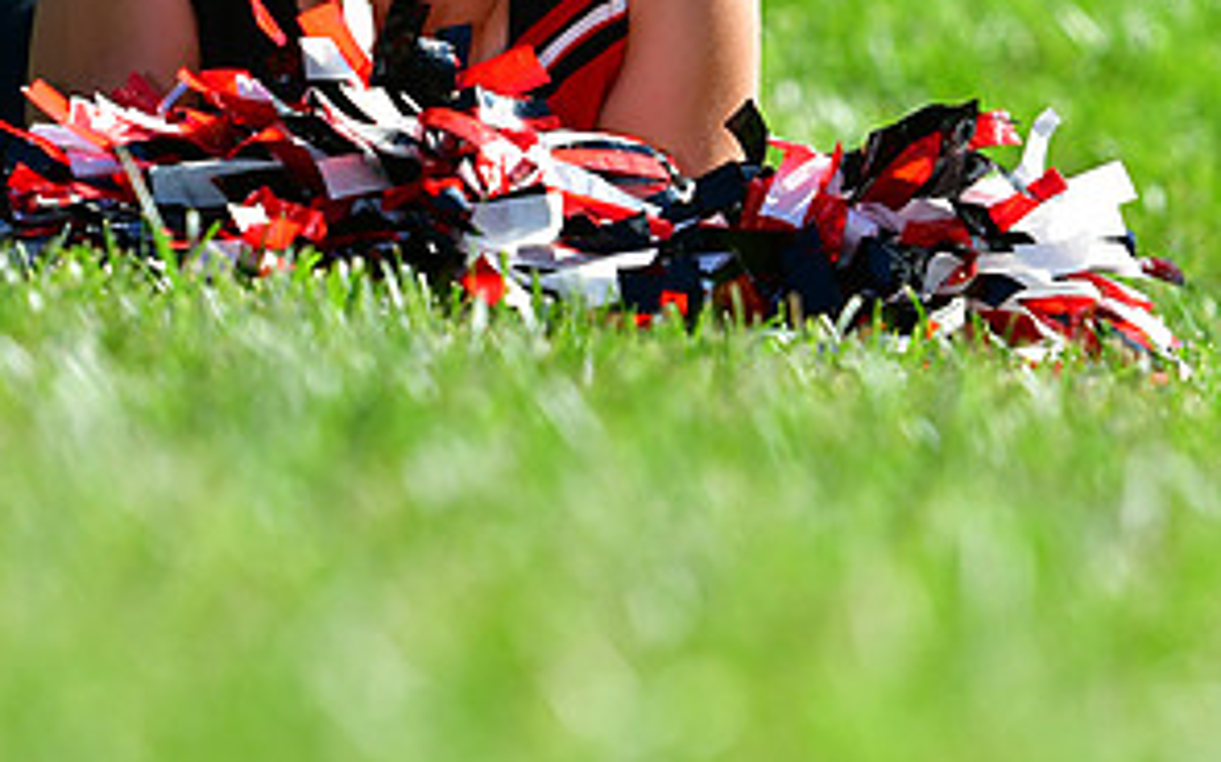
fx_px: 16994
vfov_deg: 2.6
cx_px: 482
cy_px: -253
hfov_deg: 4.1
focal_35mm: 511
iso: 400
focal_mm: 170
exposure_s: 1/1600
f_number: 4.5
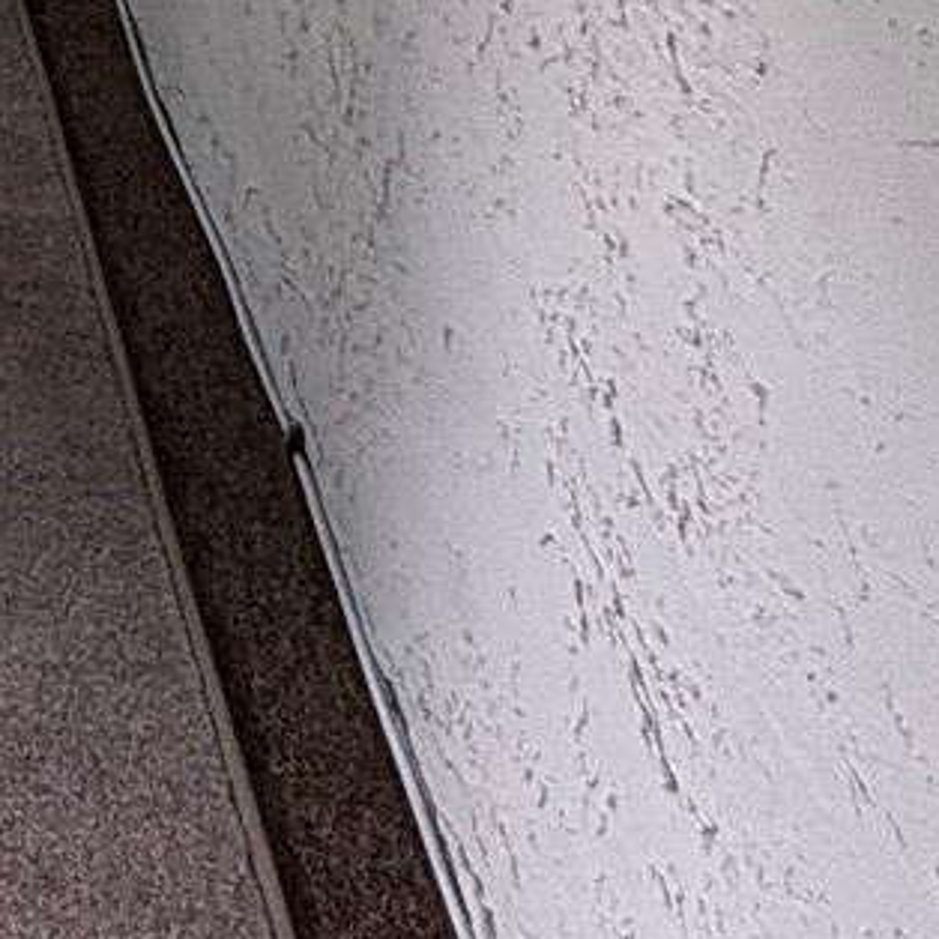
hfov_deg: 19.3
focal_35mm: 63
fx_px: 1933
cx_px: -819
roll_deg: +2.0
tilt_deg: -4.5
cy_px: -843
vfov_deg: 19.1
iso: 100
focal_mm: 2.22
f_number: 2.2
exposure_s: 1/120
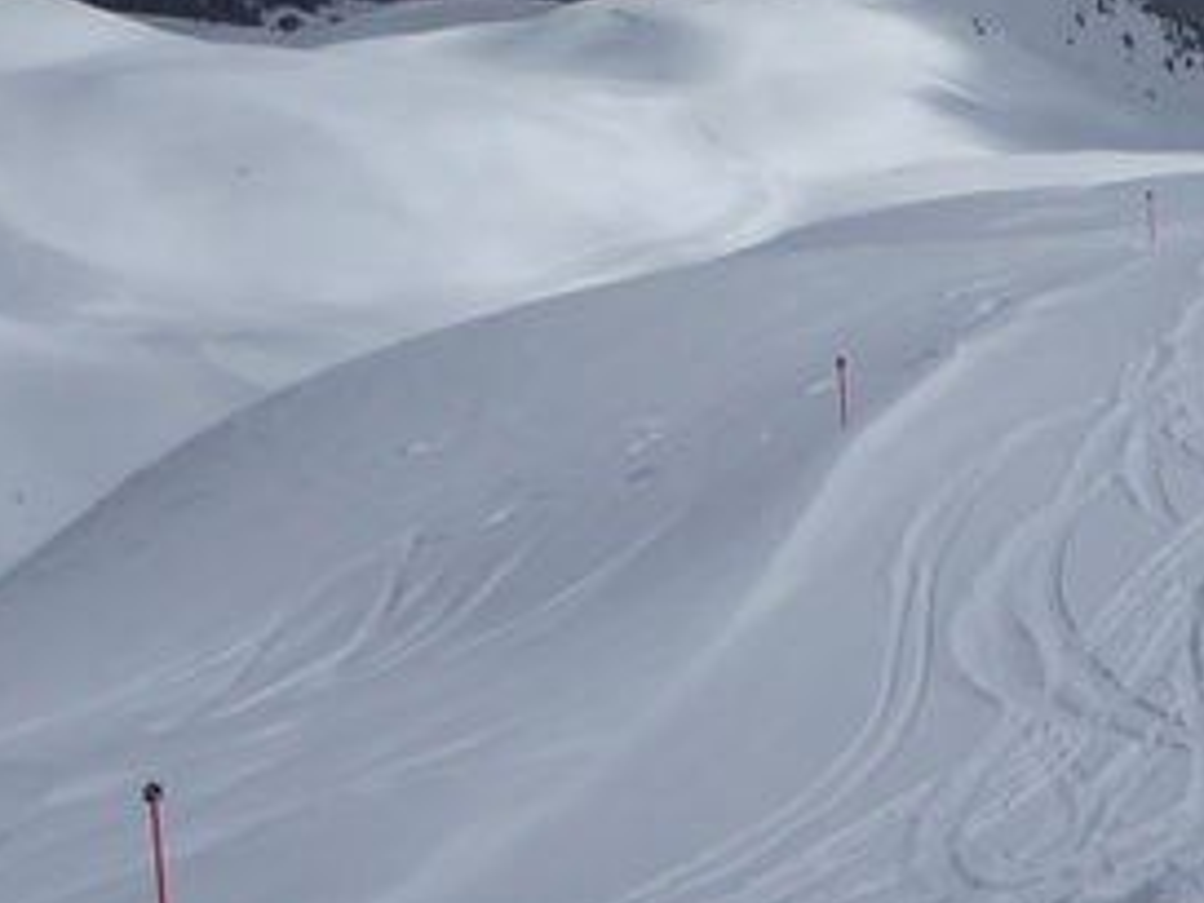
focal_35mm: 94
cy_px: -27
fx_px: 3269
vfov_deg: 15.4
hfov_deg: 19.5
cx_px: 1505
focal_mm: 4.3
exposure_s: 1/2000
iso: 80
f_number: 5.6
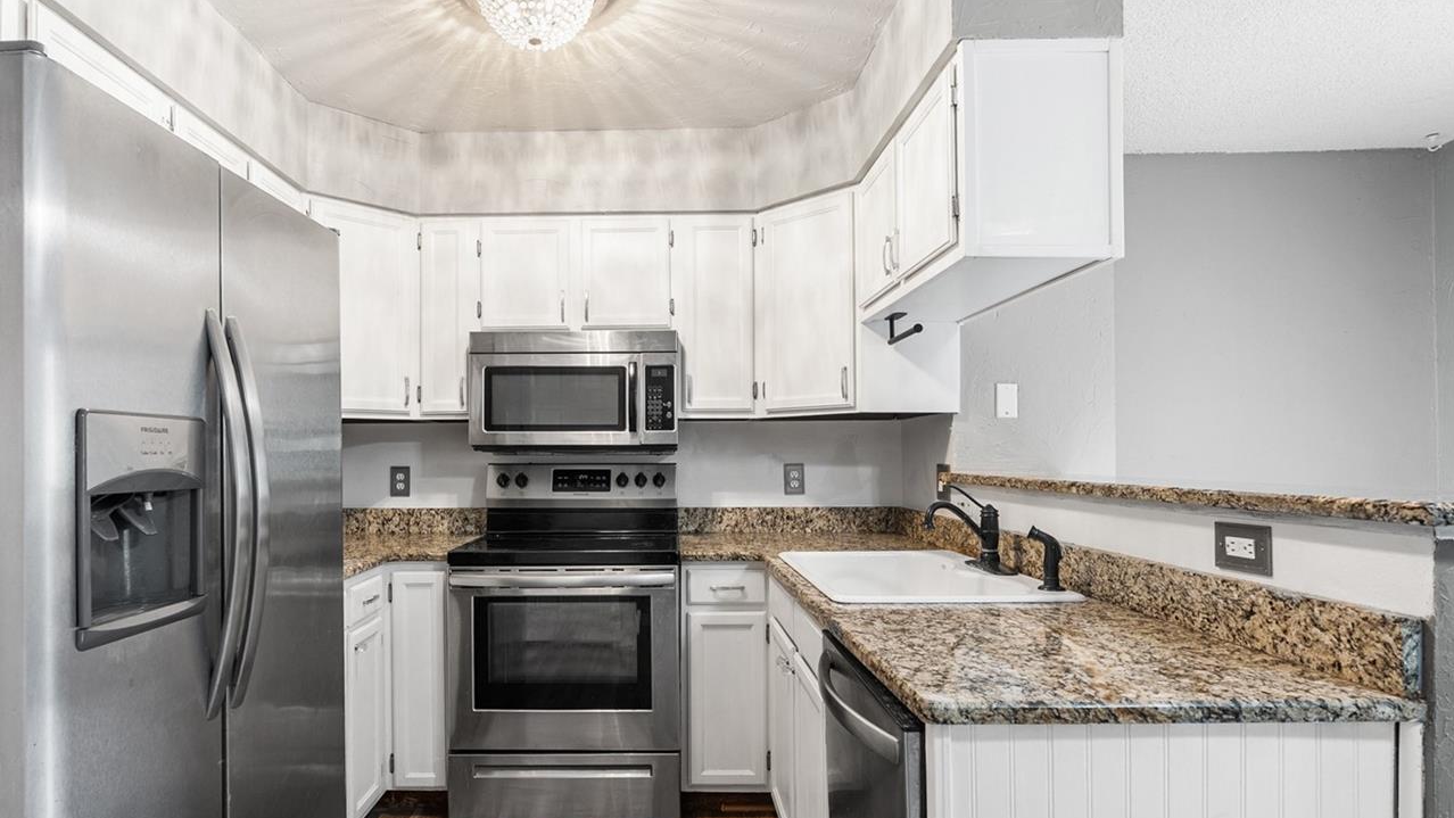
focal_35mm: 21
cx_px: 637
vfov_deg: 53.5
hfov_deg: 83.5
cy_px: 442
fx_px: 810
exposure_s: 1
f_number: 8
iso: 200
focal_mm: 16
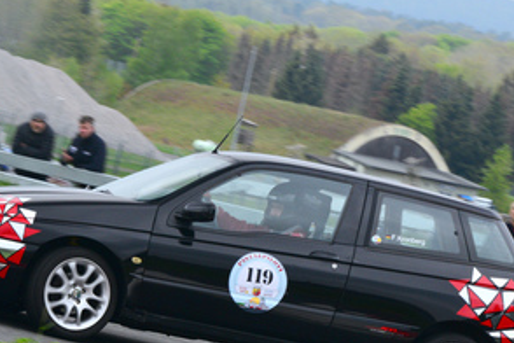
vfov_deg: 5.2
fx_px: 3783
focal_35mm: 265
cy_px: 298
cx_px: 219
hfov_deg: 7.8
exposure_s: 1/320
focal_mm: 130
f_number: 14
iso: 1250
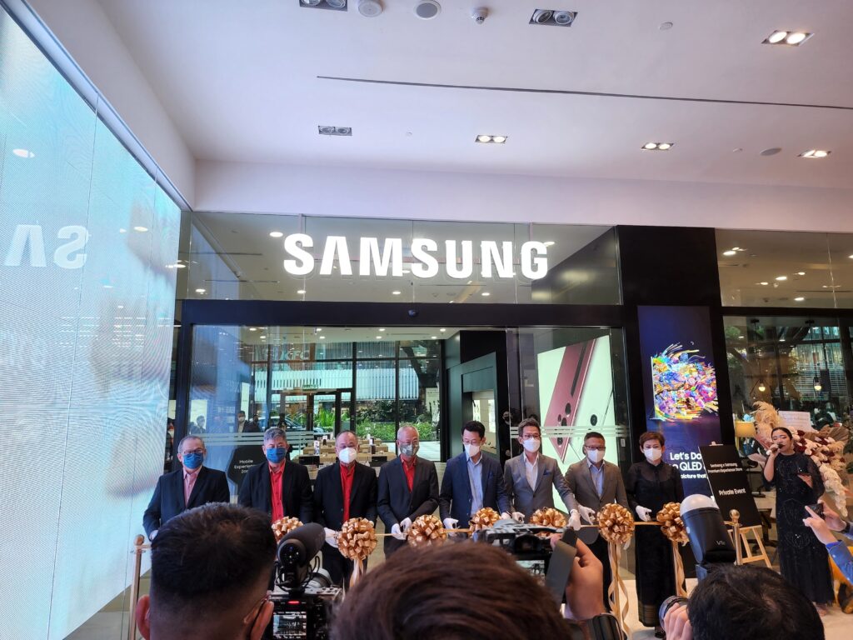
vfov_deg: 58.9
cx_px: 426
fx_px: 567
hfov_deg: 73.9
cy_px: 320
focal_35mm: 23
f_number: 1.8
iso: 25
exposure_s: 1/60
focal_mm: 6.4
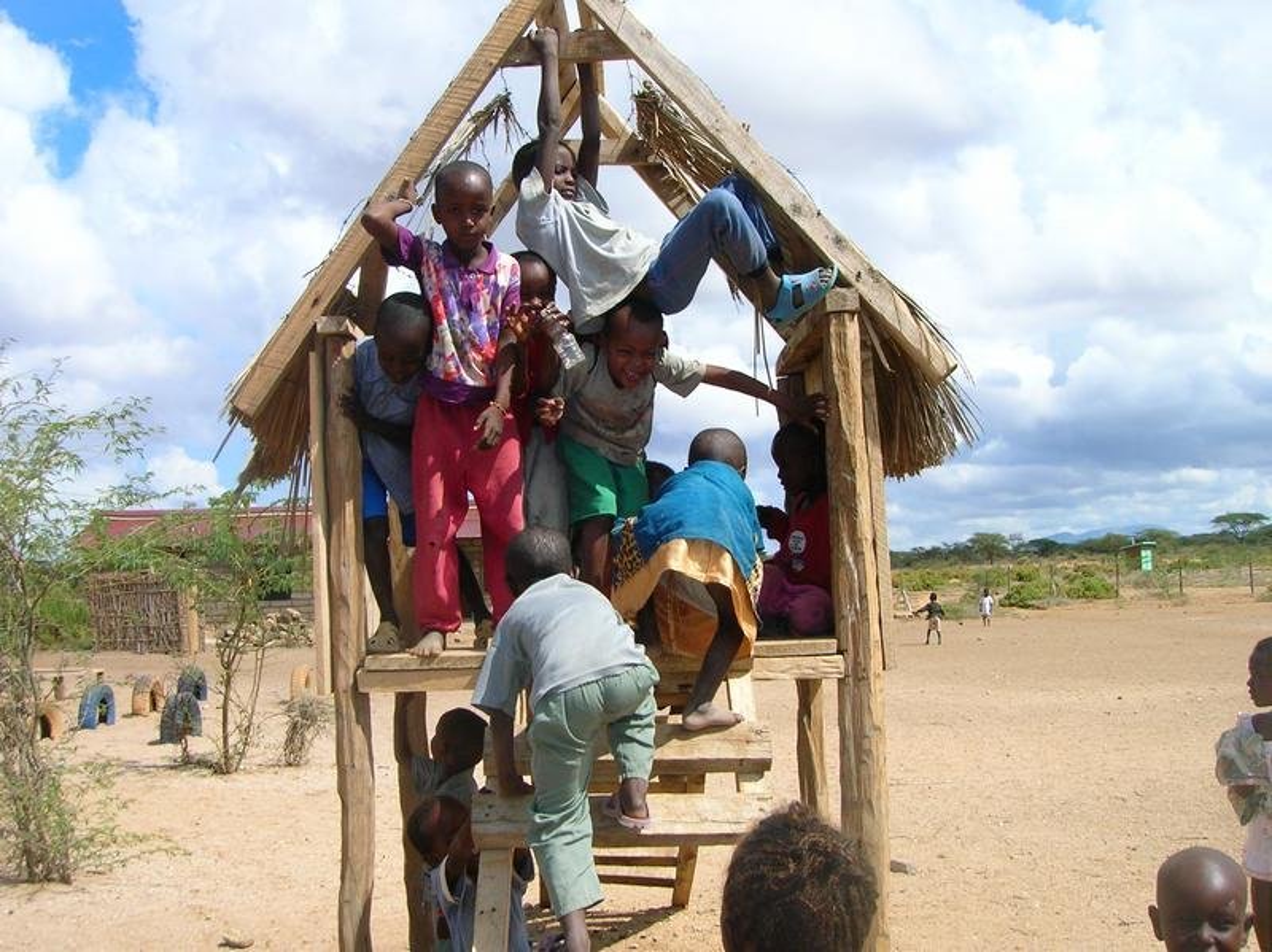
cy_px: 476
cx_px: 636
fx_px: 1322
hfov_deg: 51.4
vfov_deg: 39.6
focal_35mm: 36
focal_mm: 6
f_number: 4.9
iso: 71
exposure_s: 1/570
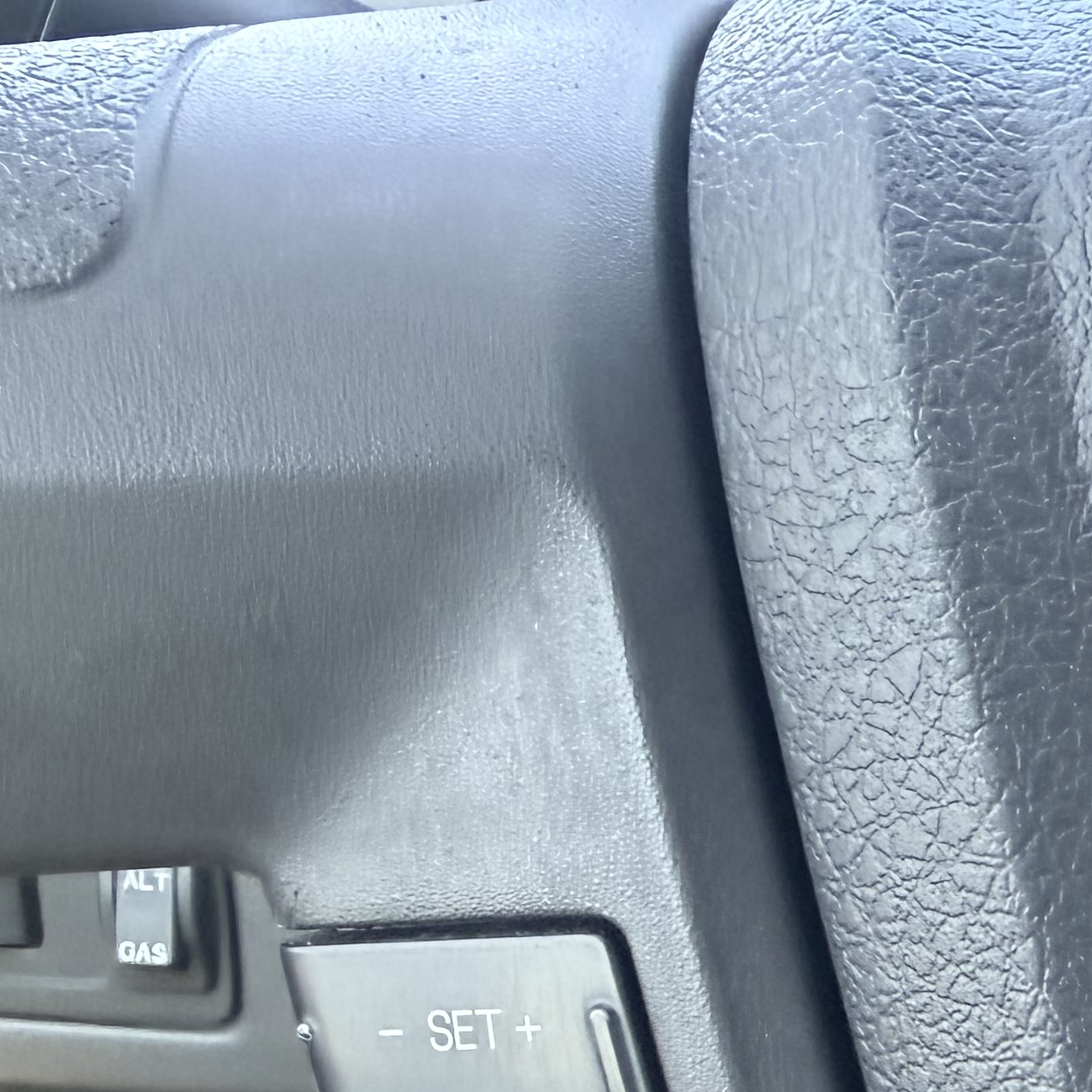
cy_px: 1065
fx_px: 2391
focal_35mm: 67
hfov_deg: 21.6
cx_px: 1624
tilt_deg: -33.6
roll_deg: -4.2
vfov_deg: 24.7
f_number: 2.2
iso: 320
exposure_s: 1/121
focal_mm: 2.22
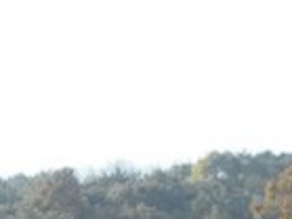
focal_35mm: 101
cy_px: 396
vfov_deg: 13.2
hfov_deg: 19.4
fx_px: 851
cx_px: 174
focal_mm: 4.5
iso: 80
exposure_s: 1/125
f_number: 3.7
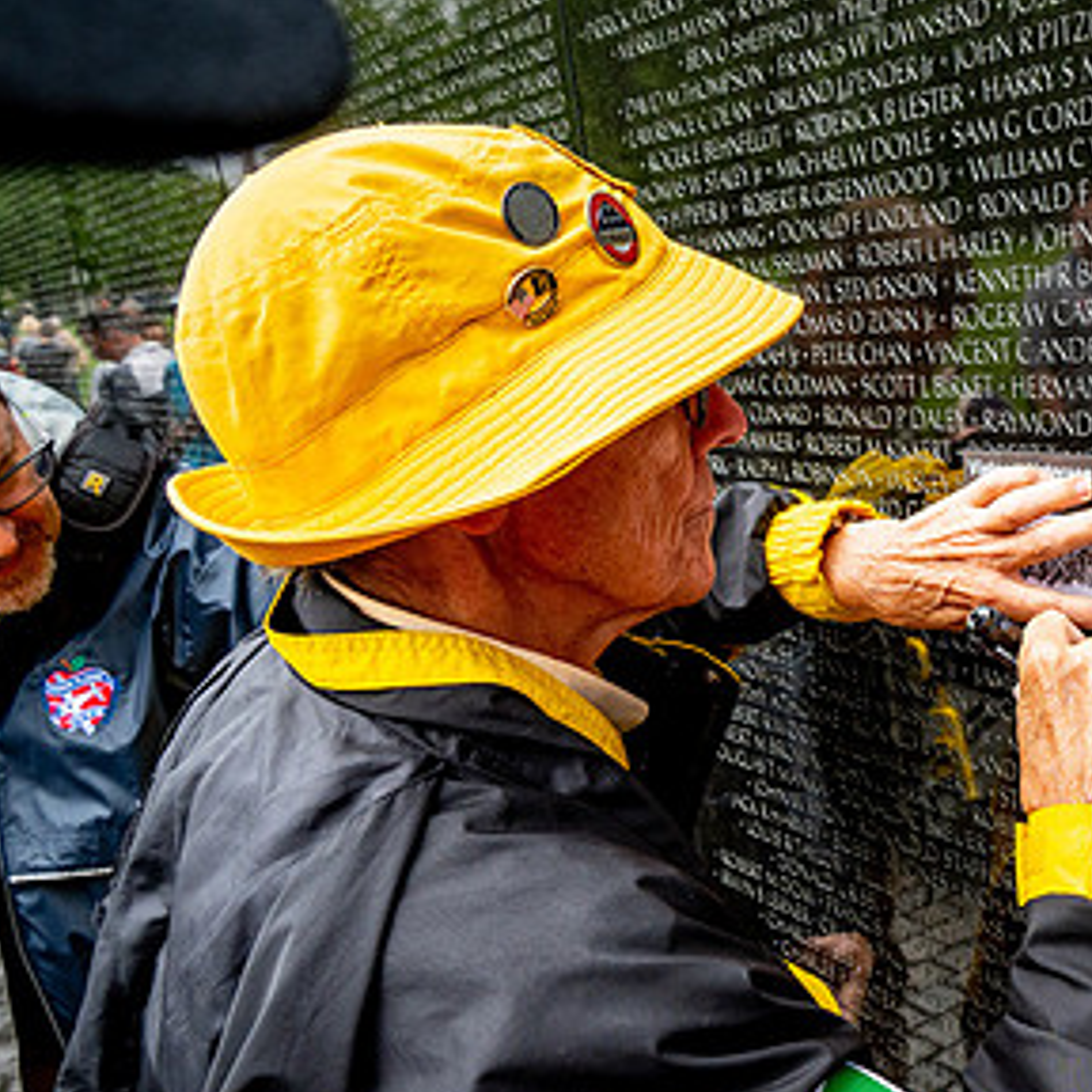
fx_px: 1463
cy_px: 637
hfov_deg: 38.1
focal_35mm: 41
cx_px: 990
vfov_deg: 40.8
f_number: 8
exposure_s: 1/640
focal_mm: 24
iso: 1000
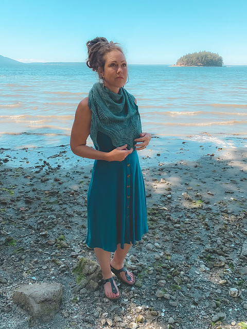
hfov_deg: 53.1
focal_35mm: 26
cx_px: 124
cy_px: 164
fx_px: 247
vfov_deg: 67.3
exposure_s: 1/900
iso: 25
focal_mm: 4.25
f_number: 1.8
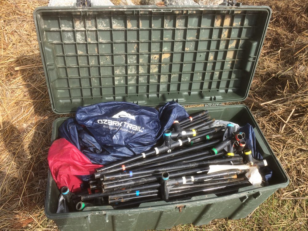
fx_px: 258
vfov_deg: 48.2
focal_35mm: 29
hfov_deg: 61.7
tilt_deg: -42.1
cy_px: 116
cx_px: 154
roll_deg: -3.5
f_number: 2.2
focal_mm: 4.15
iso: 32
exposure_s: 1/1026
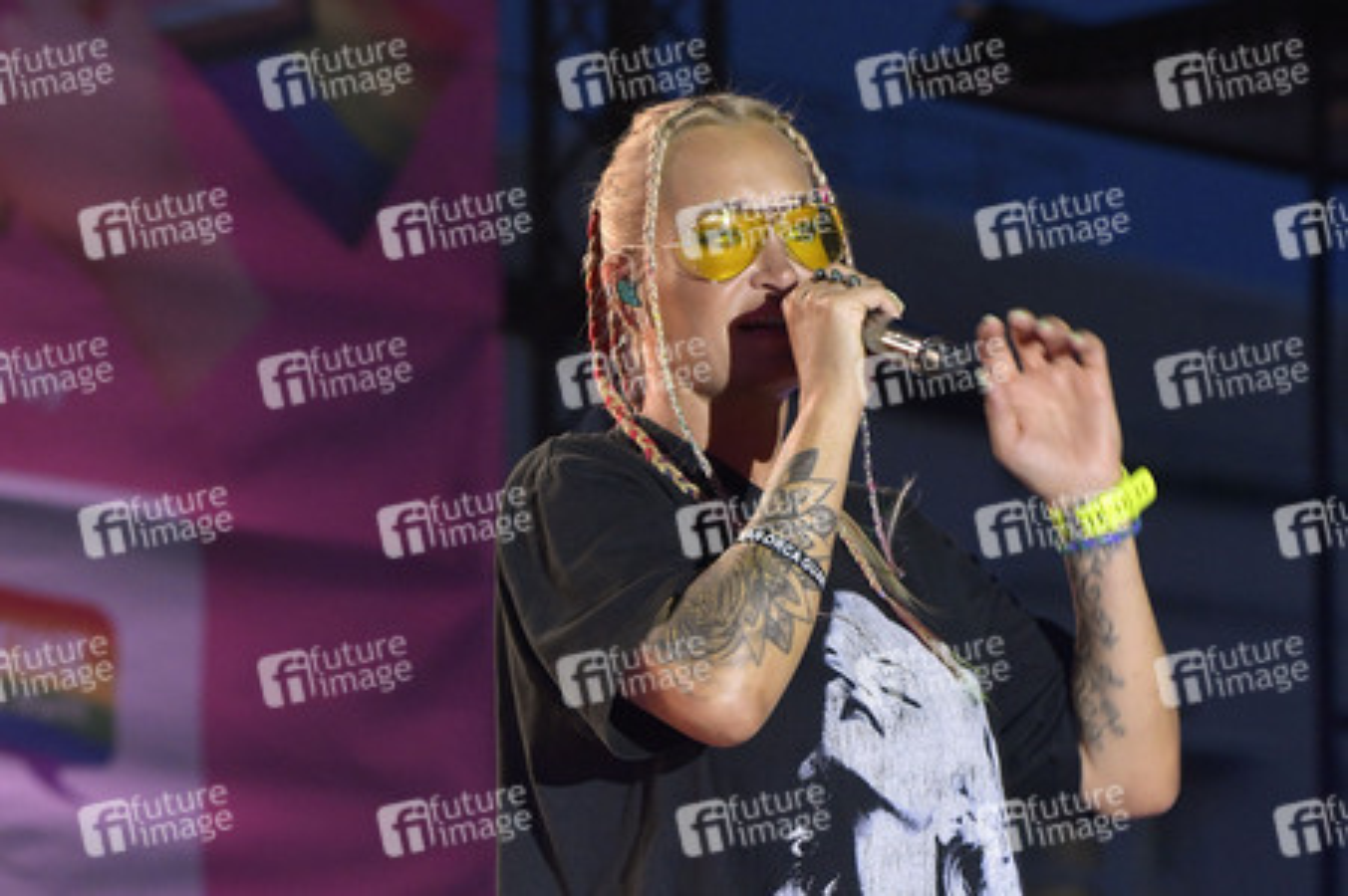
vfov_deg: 8.6
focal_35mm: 160
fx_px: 5987
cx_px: 674
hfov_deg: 12.8
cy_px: 448
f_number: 6.3
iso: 2000
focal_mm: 160
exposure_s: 1/250
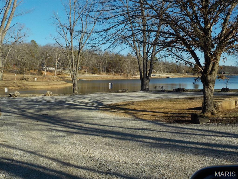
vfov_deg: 37.7
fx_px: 261
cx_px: 119
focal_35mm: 38
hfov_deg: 49.0
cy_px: 90
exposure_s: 1/1250
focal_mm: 5.2
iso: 125
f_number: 3.7
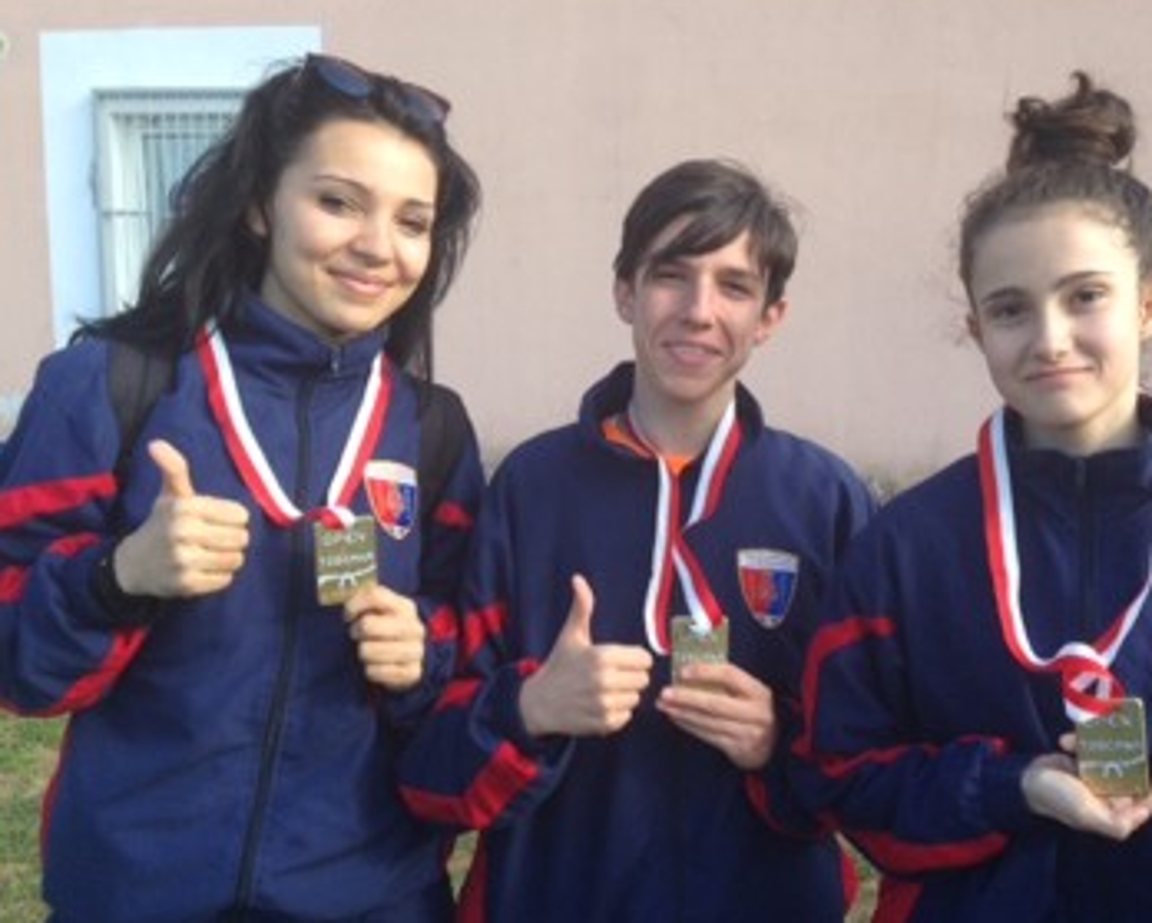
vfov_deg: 35.7
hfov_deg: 43.6
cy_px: 495
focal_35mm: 42
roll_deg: -1.7
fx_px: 1433
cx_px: 695
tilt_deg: -9.7
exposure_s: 1/379
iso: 50
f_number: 2.4
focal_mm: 4.12
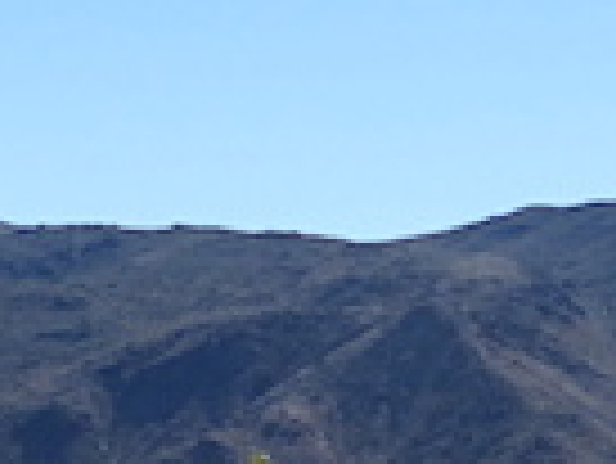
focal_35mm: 209
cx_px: -391
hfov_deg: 9.1
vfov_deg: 6.9
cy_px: 849
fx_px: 3722
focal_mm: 7.4
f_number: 3.9
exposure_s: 1/1000
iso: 100
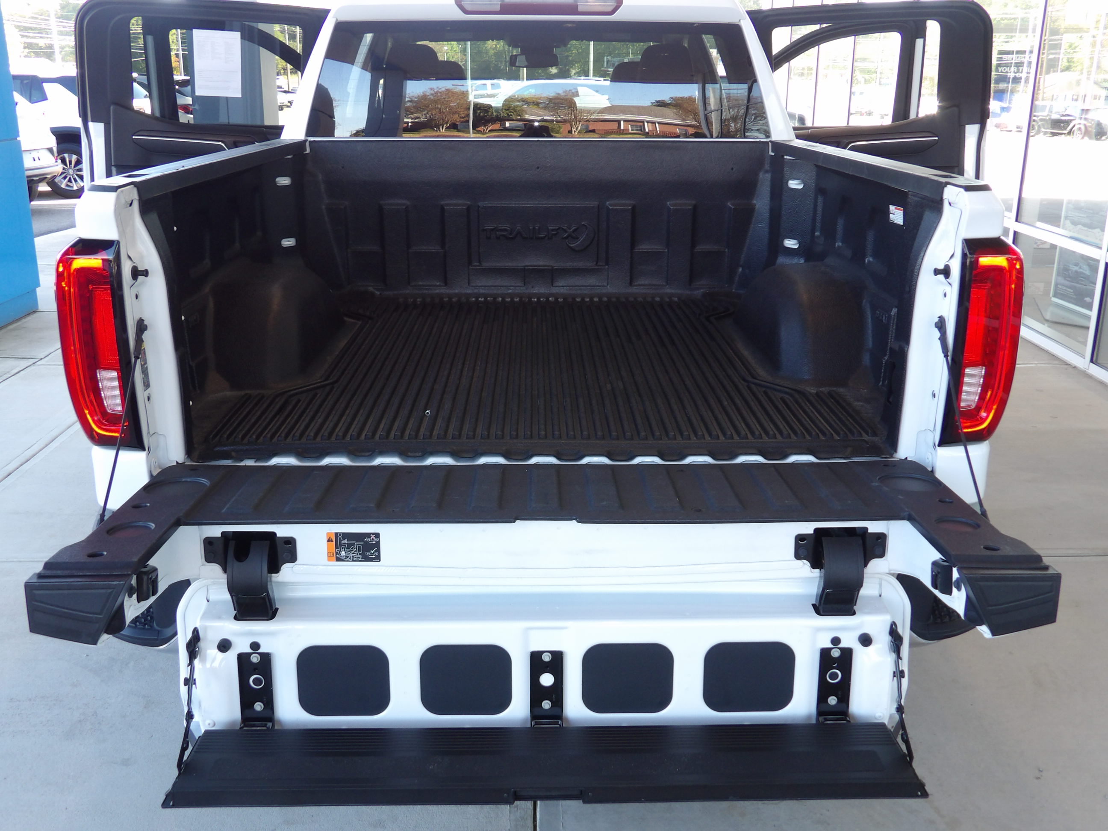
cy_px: 416
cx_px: 554
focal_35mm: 33
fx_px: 1056
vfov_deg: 42.9
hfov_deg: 55.4
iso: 130
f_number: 3.6
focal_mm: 5.9
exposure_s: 1/33
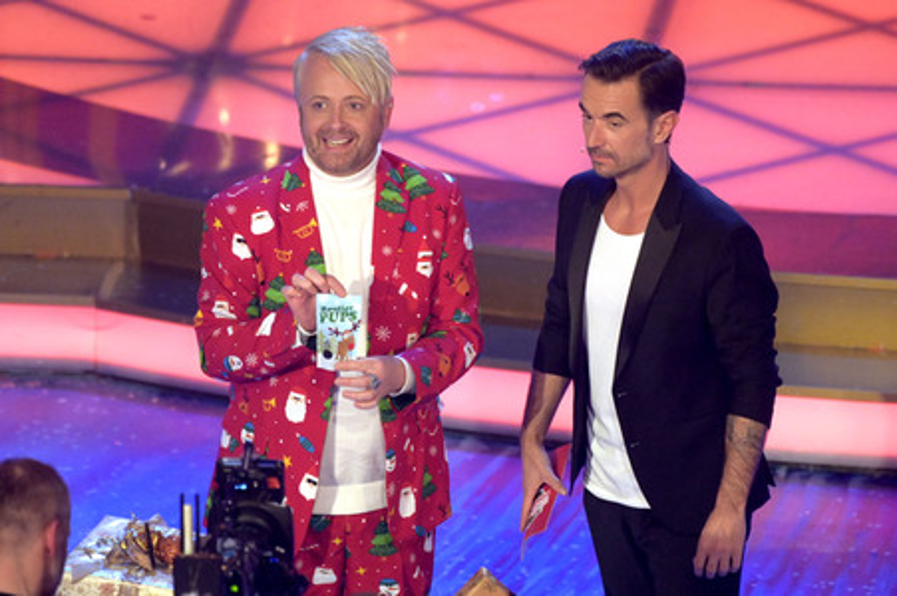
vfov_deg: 3.0
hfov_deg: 4.5
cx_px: 448
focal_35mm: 460
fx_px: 11453
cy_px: 298
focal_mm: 460
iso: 12800
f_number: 5.6
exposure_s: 1/400
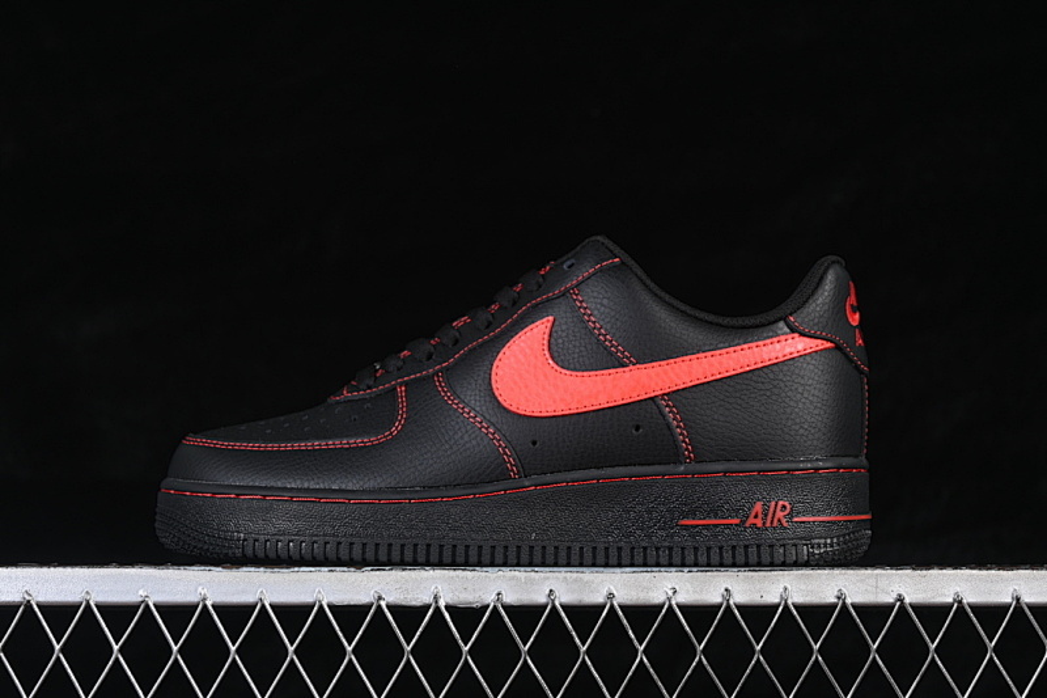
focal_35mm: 75
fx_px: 2181
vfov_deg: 18.2
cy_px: 349
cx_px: 524
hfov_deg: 27.0
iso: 160
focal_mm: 50
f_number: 6.3
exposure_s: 1/60
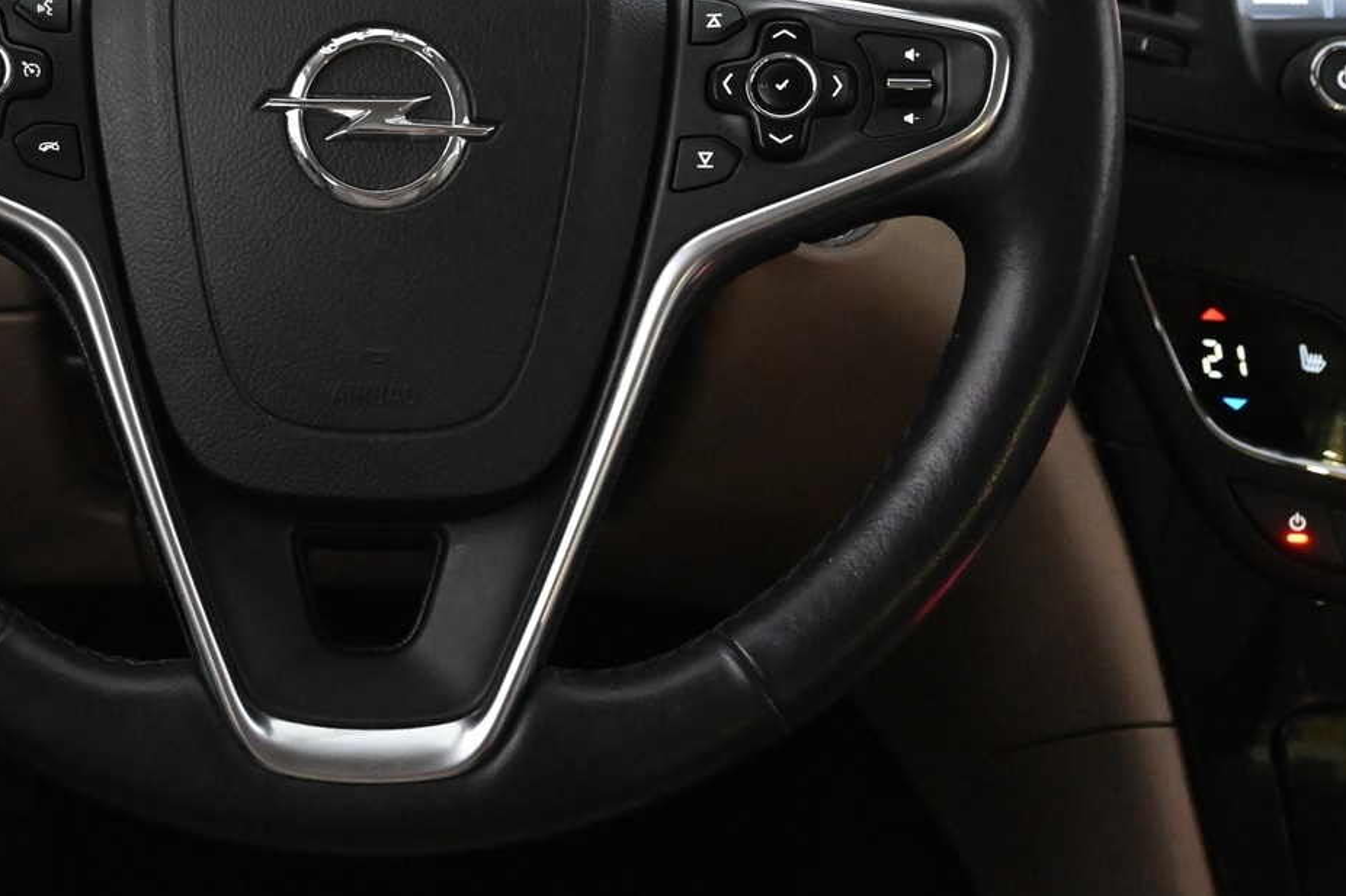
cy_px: 131
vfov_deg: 21.2
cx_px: 381
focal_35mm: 63
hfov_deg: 31.5
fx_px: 2355
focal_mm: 24
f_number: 4.2
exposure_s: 1/40
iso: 6400
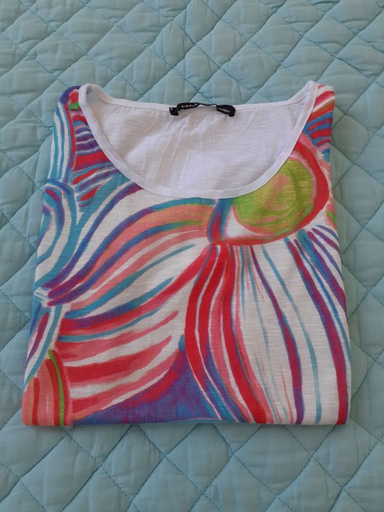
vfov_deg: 65.3
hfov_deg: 51.4
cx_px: 192
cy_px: 256
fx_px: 399
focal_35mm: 27
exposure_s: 1/100
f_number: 1.9
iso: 50
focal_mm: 3.6
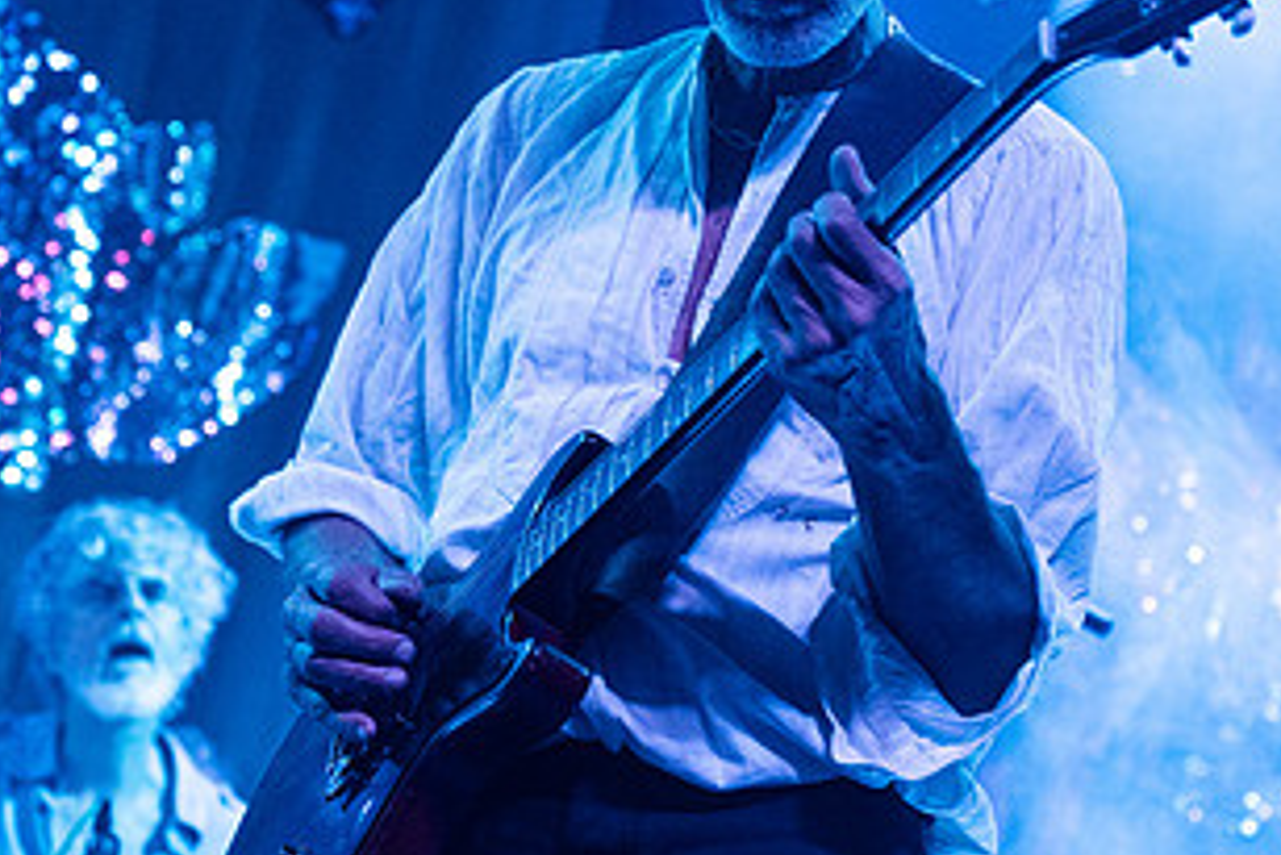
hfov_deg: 20.5
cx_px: 426
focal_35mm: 99
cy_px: 227
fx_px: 3524
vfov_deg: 13.8
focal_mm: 50
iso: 2500
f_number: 3.2
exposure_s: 1/125
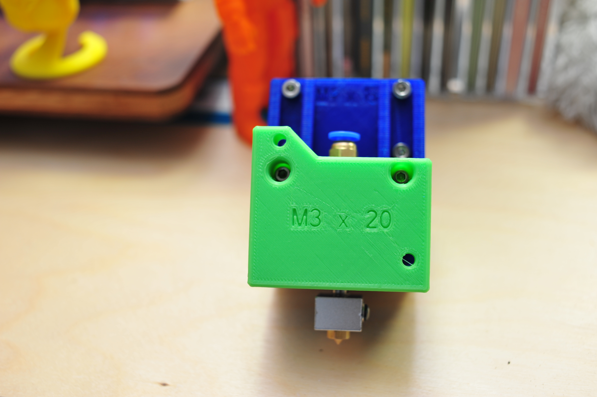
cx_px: 298
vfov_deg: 37.8
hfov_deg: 54.5
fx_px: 580
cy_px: 198
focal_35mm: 35
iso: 200
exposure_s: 1/60
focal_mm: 35
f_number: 4
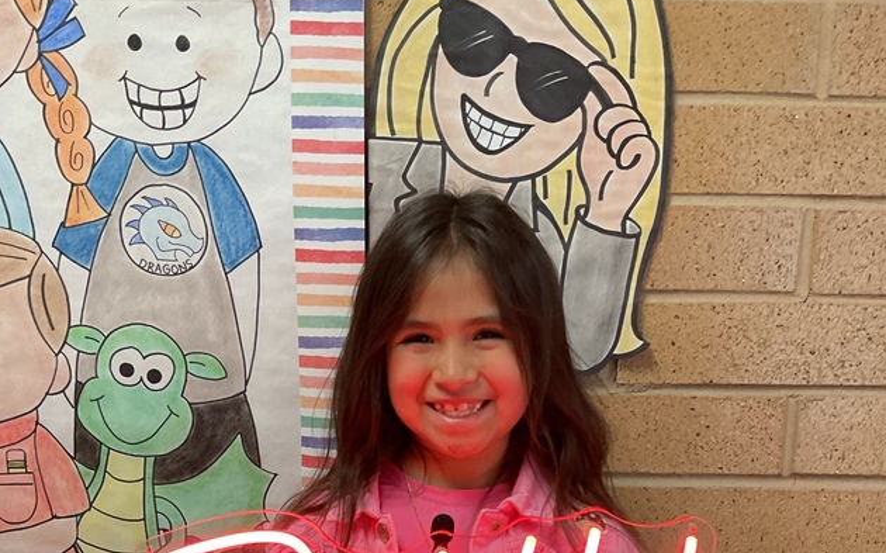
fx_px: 1207
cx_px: 450
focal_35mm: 50
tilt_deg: -14.2
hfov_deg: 40.3
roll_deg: -1.6
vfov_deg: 24.4
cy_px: 576
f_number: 1.8
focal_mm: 3
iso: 160
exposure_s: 1/60
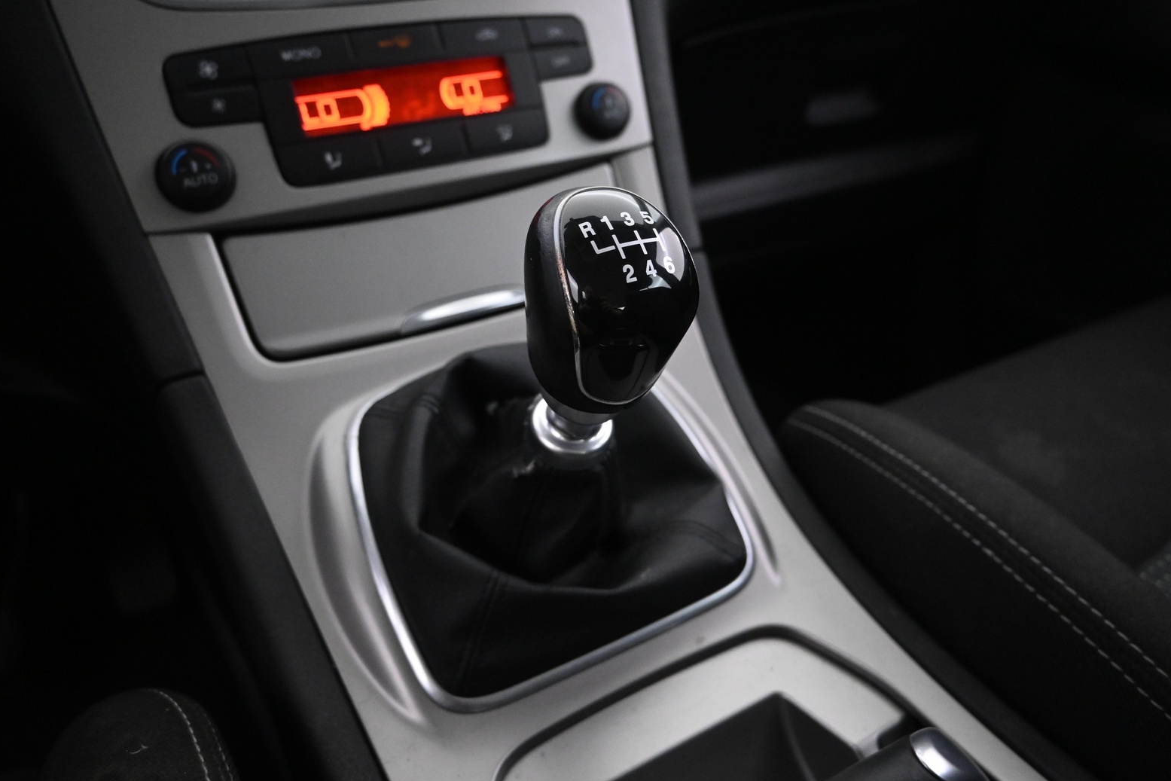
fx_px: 813
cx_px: 581
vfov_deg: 51.3
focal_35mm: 25
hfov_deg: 71.5
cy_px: 383
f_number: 3.5
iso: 3200
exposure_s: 1/40
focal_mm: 16
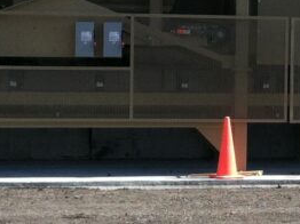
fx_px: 1481
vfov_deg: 8.7
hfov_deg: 11.2
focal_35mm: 171
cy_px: 49
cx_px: 418
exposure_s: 1/789
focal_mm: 3.85
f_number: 2.8
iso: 80
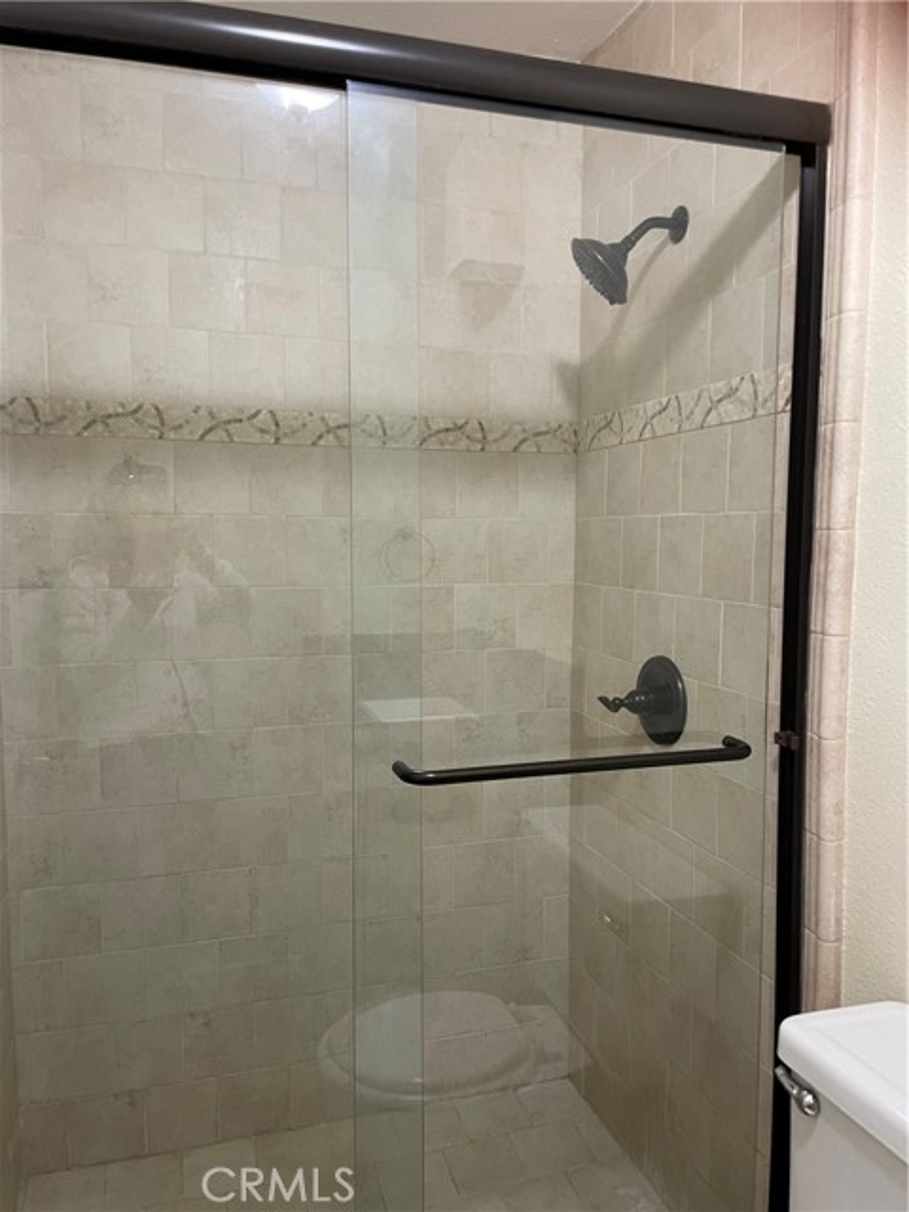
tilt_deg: -5.3
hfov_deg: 53.1
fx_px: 910
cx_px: 454
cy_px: 606
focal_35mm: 26
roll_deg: -0.4
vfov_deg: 67.3
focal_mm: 4.2
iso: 250
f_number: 1.6
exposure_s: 1/60
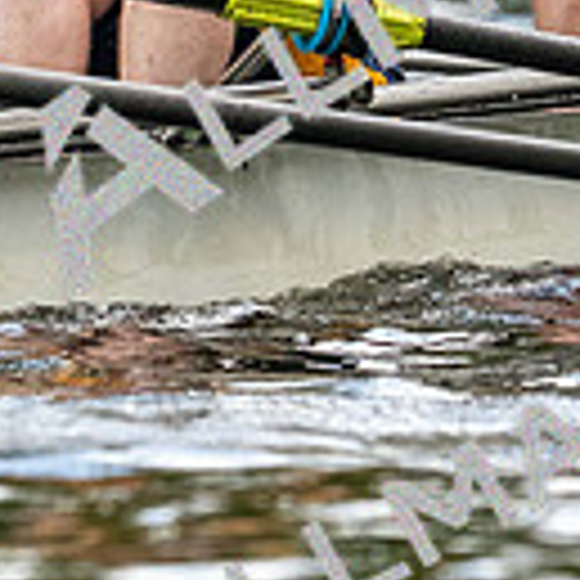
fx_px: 43448
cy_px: -126
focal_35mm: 2292
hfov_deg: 0.8
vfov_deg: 0.8
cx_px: -346
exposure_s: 1/2500
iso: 1400
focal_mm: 400
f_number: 4.5
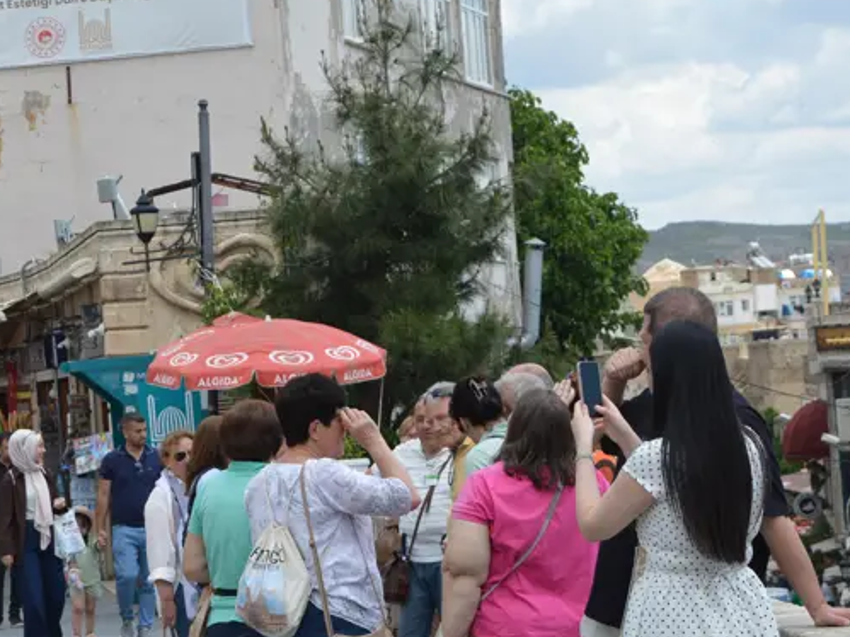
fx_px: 3433
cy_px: 432
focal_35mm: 140
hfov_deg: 14.1
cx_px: 290
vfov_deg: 10.6
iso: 100
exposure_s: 1/200
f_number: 7.1
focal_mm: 55
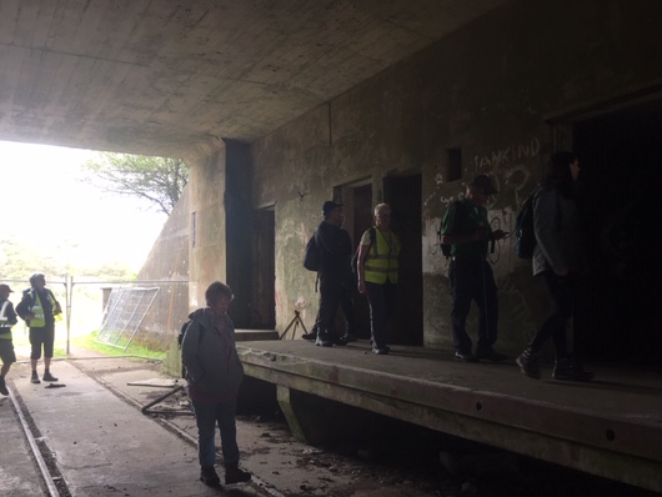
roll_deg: -0.1
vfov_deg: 40.6
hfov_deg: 52.4
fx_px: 670
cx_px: 286
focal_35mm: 35
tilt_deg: +1.7
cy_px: 288
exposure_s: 1/50
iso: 25
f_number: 2.2
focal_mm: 4.15
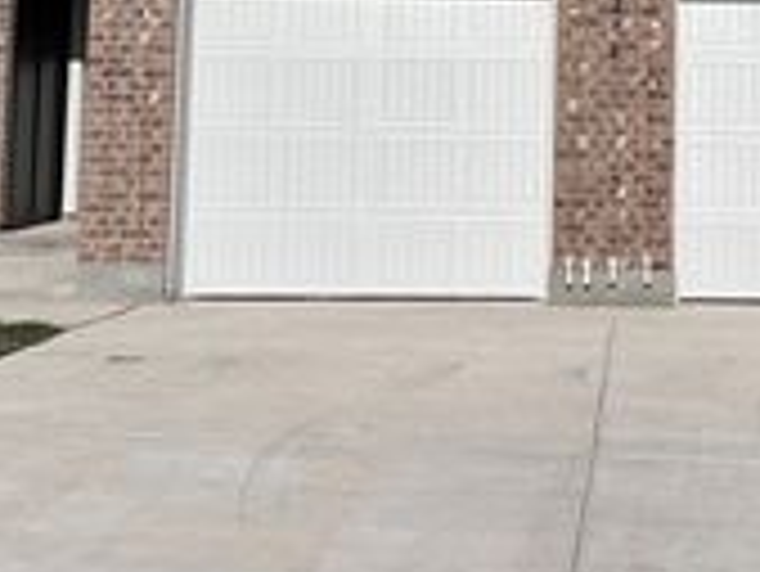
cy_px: 7
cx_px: 603
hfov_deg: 26.9
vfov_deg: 20.1
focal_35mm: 71
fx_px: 1560
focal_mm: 6.86
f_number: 1.78
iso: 80
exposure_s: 1/13699
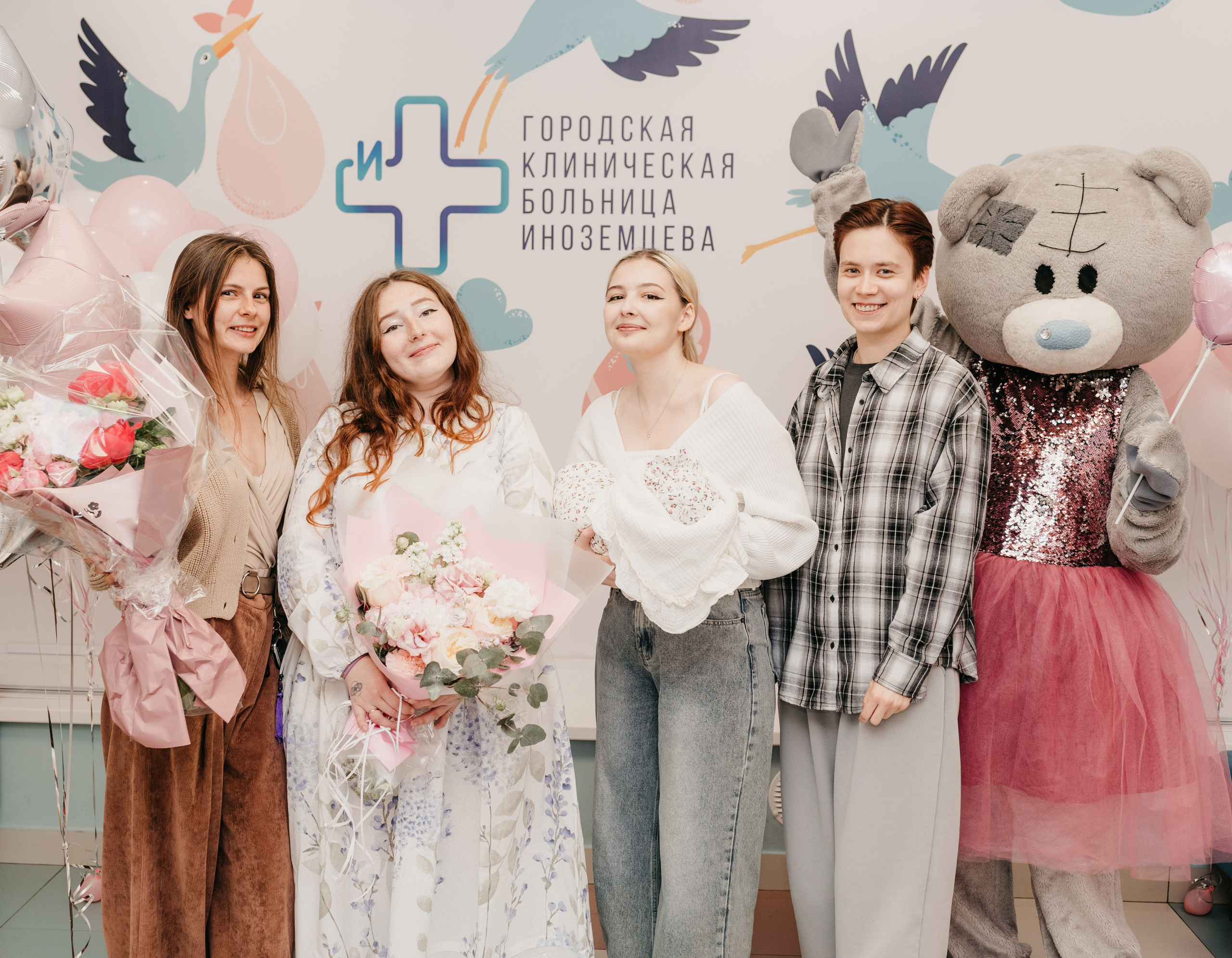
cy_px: 486
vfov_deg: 35.1
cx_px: 551
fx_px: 1515
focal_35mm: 42
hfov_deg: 44.2
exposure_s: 1/160
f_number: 4
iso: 400
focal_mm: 35
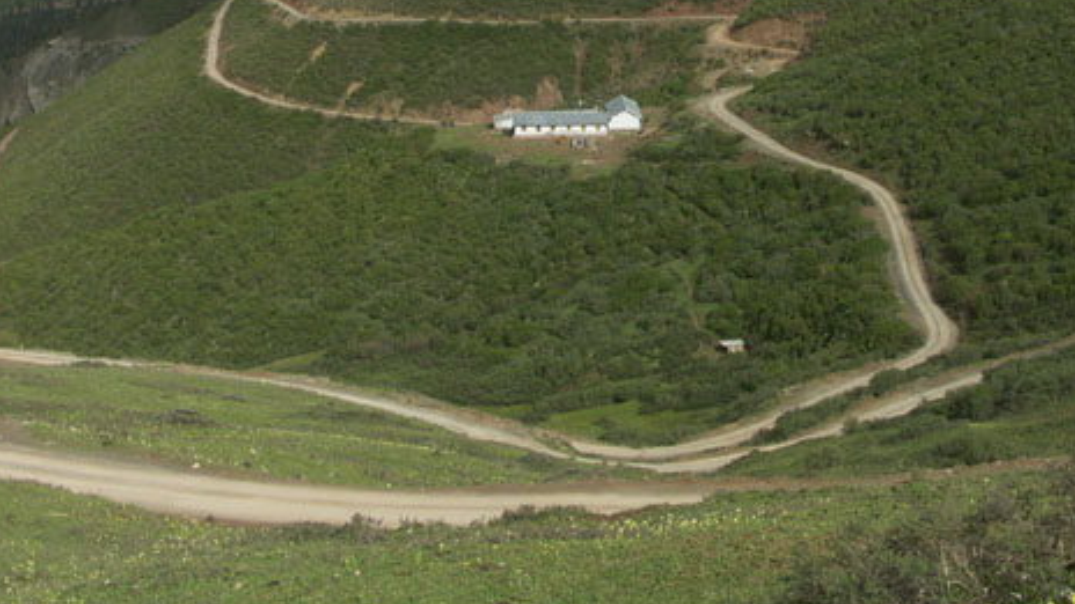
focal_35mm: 62
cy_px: -44
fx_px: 1767
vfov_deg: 18.7
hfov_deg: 33.6
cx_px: 679
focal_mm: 8.65
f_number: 3.5
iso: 100
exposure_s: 1/1600
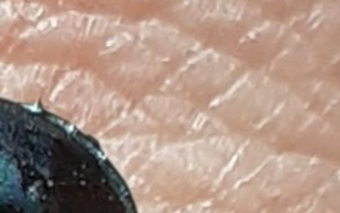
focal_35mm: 80
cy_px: 194
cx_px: -85
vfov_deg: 16.1
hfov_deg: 23.3
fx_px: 741
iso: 40
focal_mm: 3.6
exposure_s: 1/1429
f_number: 1.9
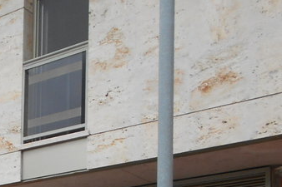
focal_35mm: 82
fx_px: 642
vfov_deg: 15.3
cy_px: 285
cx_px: -92
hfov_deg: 22.1
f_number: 3.2
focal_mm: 4.6
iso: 80
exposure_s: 1/125
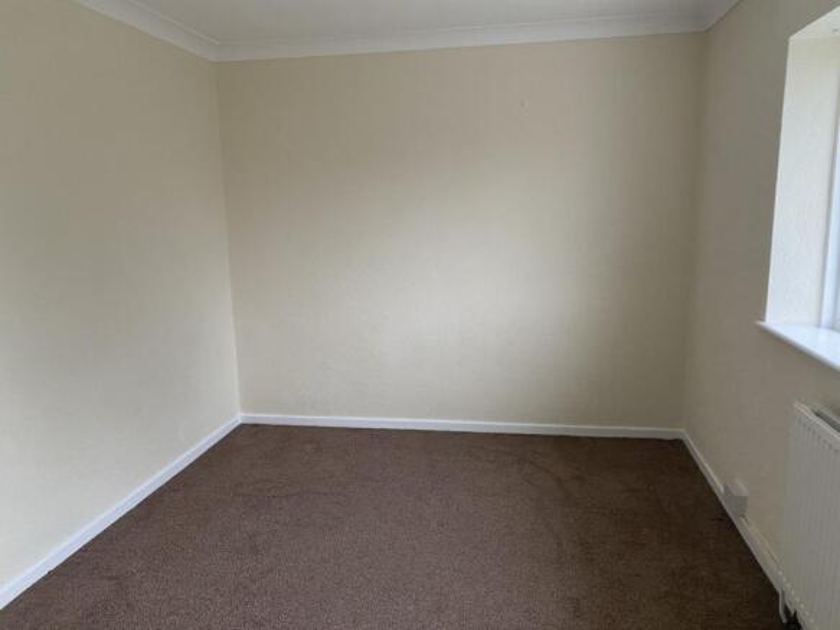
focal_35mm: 26
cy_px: 315
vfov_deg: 53.0
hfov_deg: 67.3
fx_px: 631
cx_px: 420
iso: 320
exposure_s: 1/60
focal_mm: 4.25
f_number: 1.8
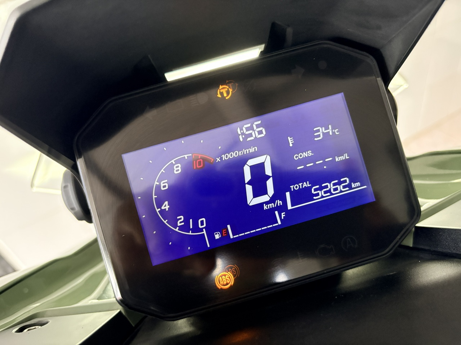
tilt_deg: -40.5
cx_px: 230
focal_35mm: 26
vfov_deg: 53.1
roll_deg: +13.4
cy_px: 172
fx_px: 346
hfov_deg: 67.3
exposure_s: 1/39
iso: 640
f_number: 1.6
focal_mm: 5.96
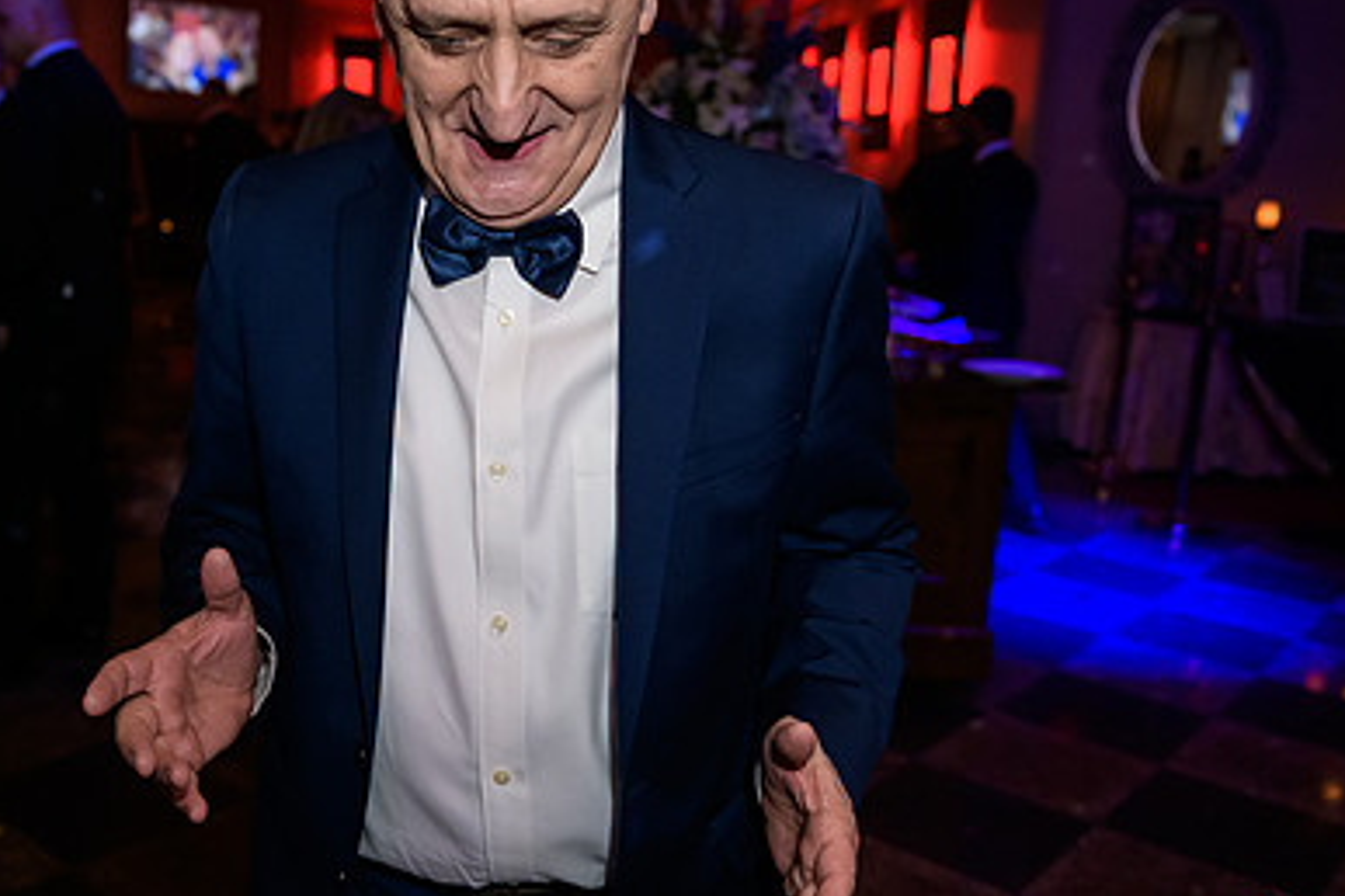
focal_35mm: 36
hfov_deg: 52.5
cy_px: 415
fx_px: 1345
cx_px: 500
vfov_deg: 36.9
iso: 1600
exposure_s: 1/125
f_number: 3.2
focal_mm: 24
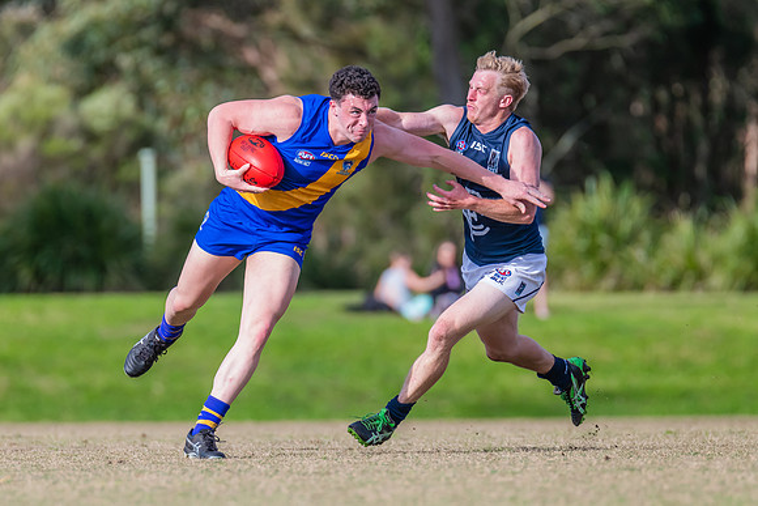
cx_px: 281
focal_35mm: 540
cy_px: 253
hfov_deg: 3.8
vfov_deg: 2.5
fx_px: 11365
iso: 800
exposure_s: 1/2000
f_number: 5.6
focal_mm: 420
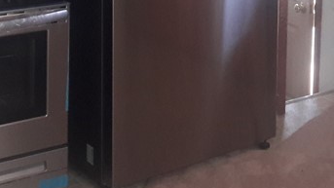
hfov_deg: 23.1
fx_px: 806
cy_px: -70
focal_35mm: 91
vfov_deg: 12.8
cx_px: 264
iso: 160
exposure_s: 1/30
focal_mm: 3.7
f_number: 1.9
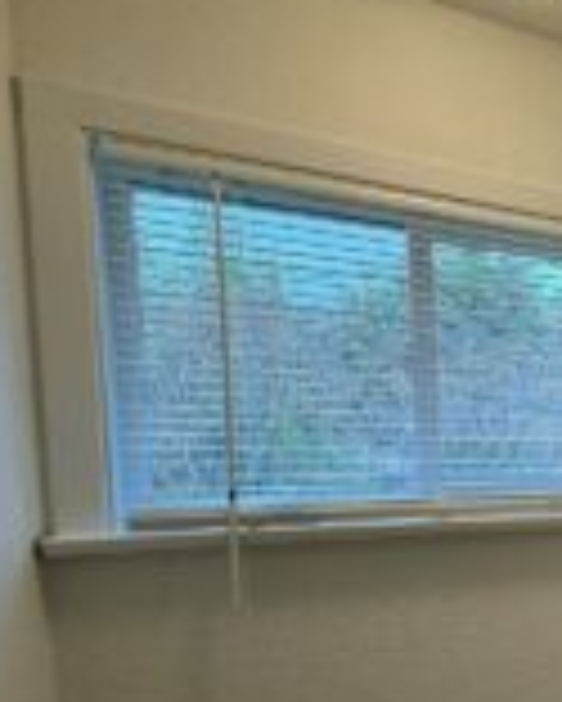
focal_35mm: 35
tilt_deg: -6.3
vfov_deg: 50.0
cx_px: 836
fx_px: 727
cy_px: 500
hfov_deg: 28.3
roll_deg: -1.5
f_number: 2.2
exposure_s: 1/120
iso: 100
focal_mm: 2.22
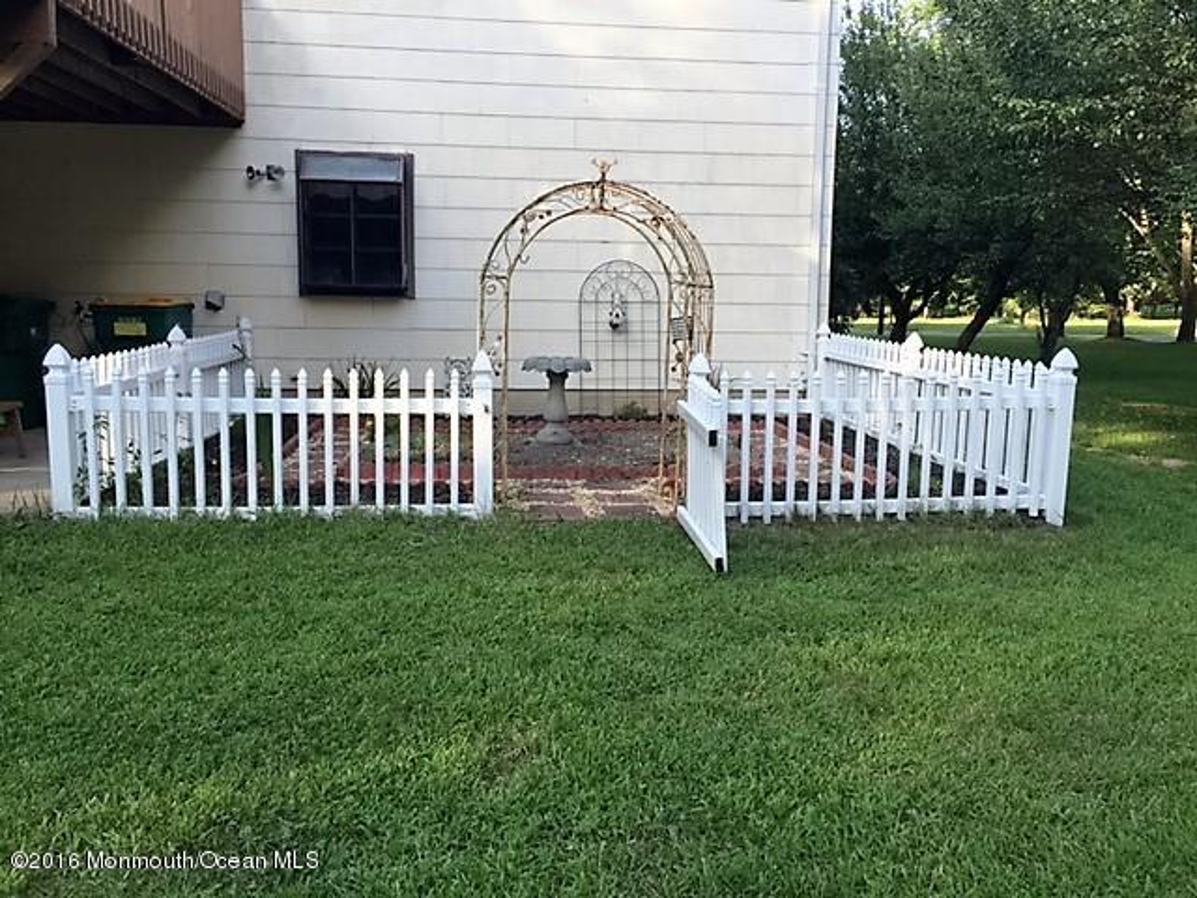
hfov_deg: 61.7
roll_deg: -1.1
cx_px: 598
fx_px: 1003
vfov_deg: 48.2
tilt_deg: -8.2
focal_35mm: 29
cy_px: 449
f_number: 2.2
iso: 32
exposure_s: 1/179
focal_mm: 4.15
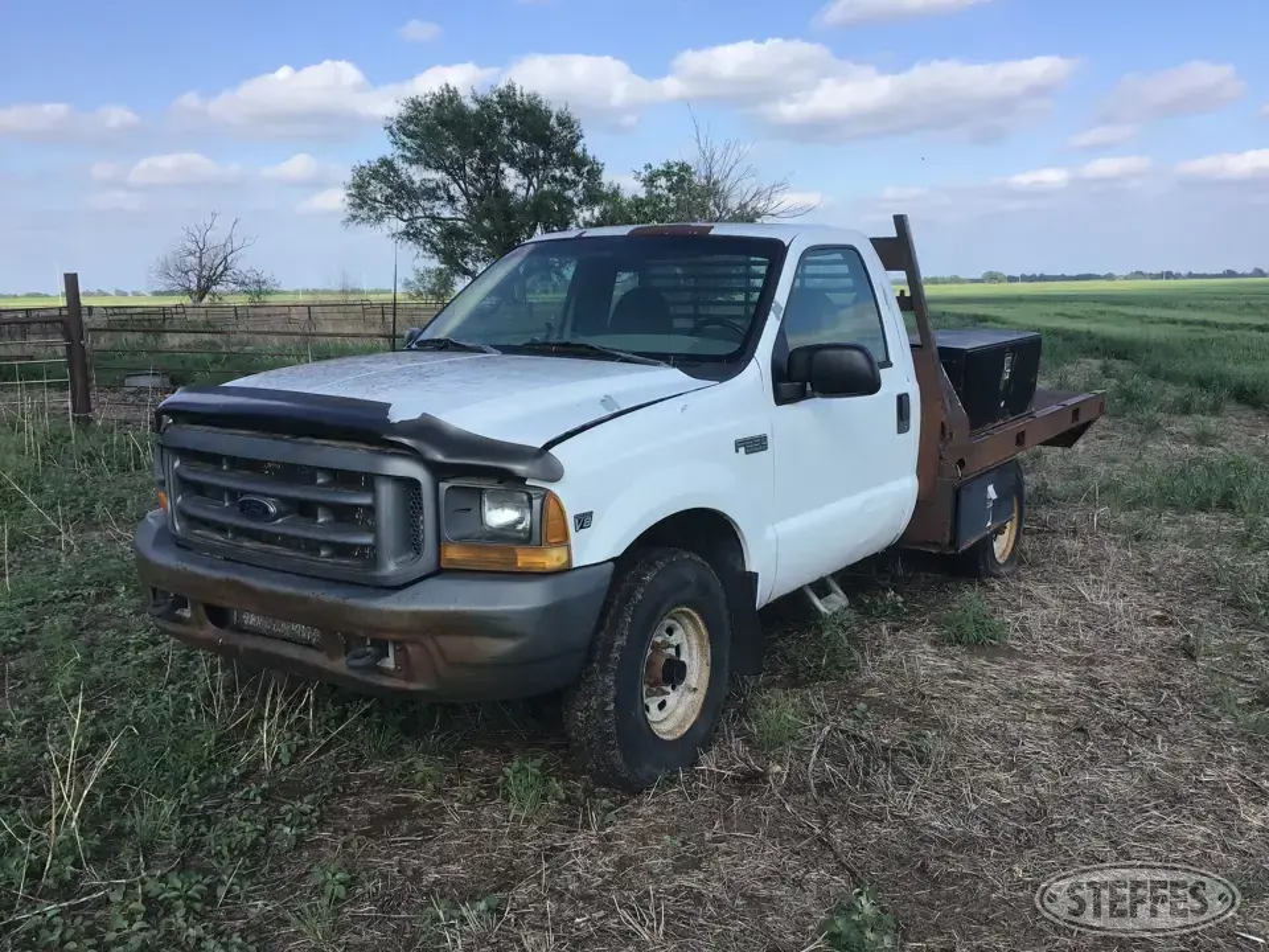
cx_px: 634
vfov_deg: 45.4
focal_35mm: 31
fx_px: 1136
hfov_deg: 58.4
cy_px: 476
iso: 25
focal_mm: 3.3
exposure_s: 1/895
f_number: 2.4
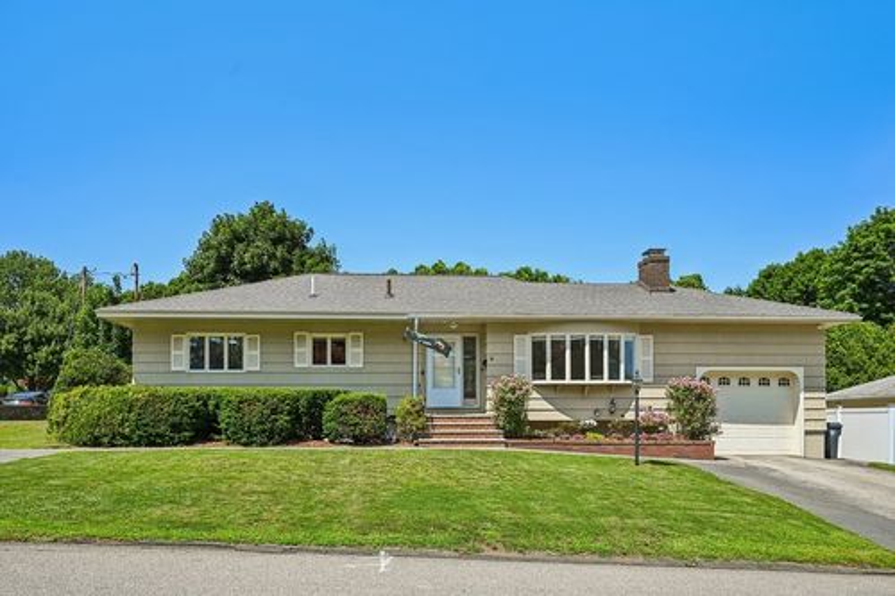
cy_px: 298
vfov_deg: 49.5
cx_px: 448
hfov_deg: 69.4
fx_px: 646
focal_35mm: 26
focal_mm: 26
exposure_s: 1/1000
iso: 400
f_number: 8
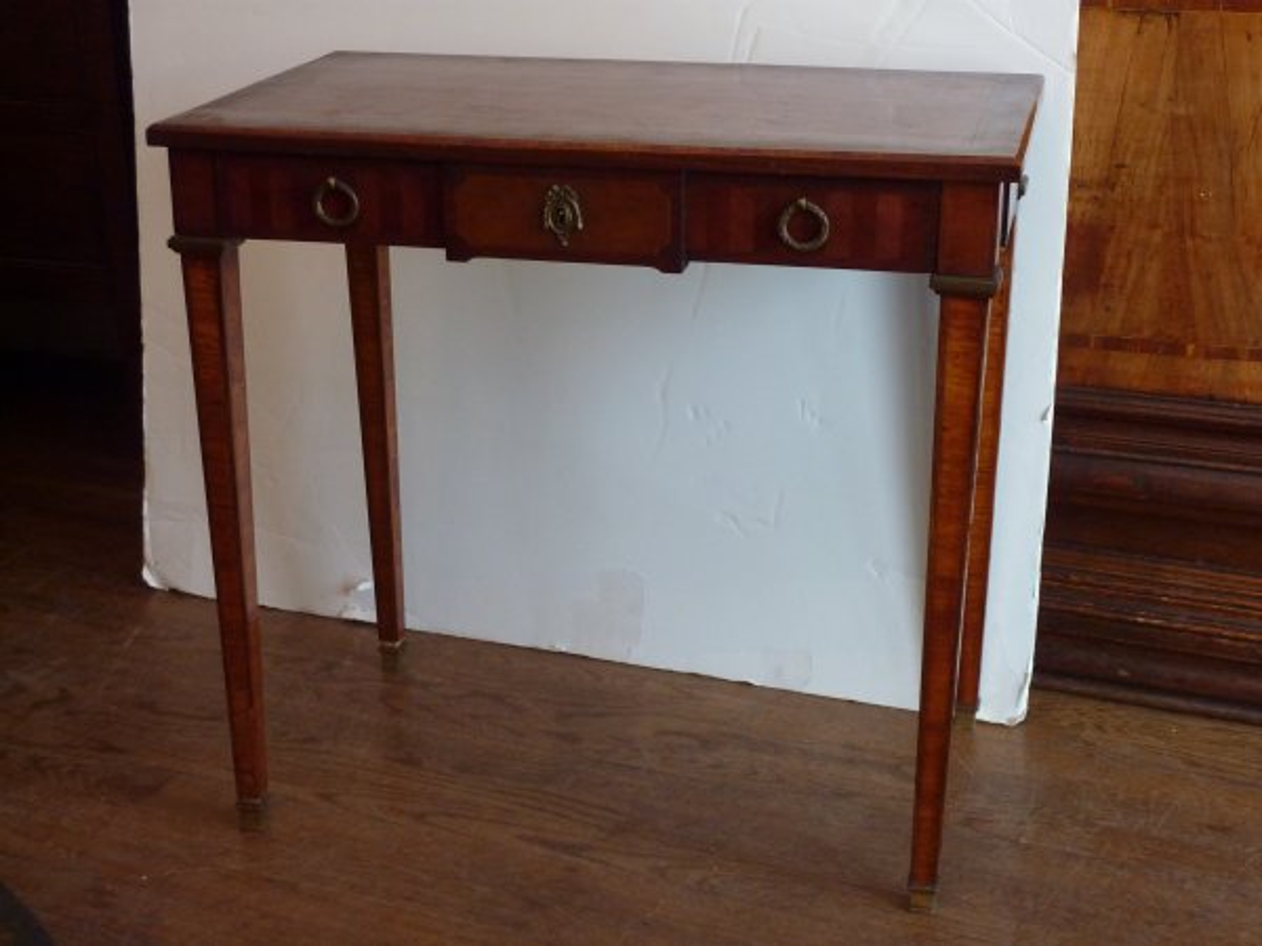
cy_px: 473
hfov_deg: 36.8
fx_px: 1896
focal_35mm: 52
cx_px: 631
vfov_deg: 28.0
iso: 320
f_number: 3.8
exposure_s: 1/40
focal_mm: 8.5
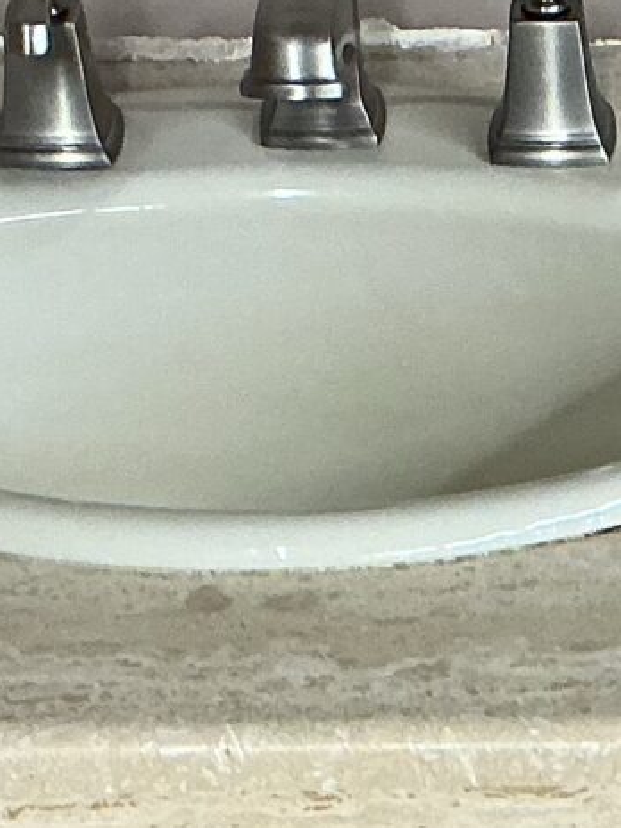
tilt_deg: -36.1
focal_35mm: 160
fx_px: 3827
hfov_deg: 9.1
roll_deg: -0.2
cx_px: 796
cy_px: 1051
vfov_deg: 12.0
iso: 100
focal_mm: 3
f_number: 1.8
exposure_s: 1/60
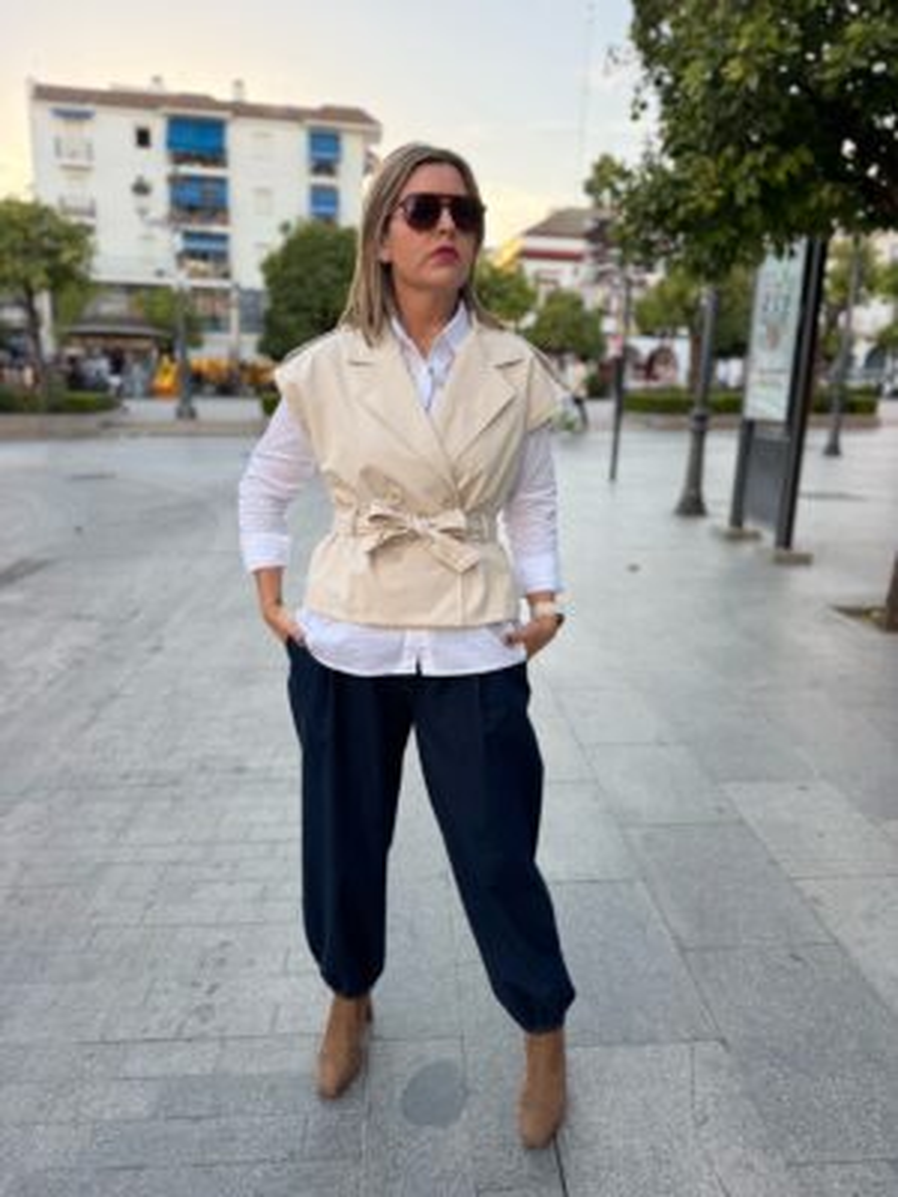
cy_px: 598
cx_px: 449
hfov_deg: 56.8
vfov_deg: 71.6
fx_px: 830
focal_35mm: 24
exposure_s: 1/632
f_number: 1.78
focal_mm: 6.76
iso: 100
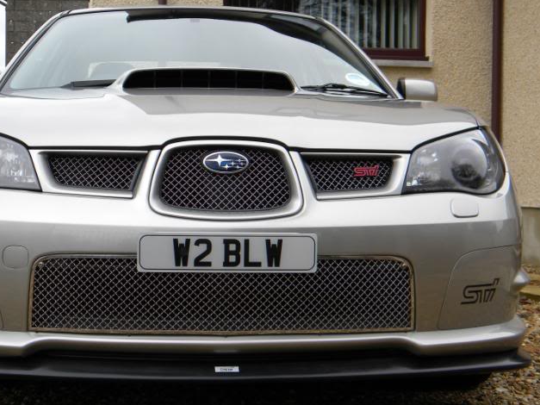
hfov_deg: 32.1
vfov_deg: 24.4
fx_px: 936
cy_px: 172
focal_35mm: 60
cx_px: 227
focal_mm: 8.6
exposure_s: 1/165
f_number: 3.9
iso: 80
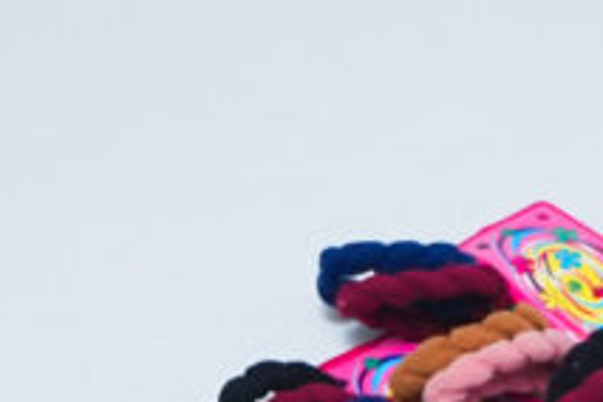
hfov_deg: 13.4
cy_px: 638
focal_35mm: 151
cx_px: 640
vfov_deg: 8.8
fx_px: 2529
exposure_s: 1/160
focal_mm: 31
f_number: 10
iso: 2500
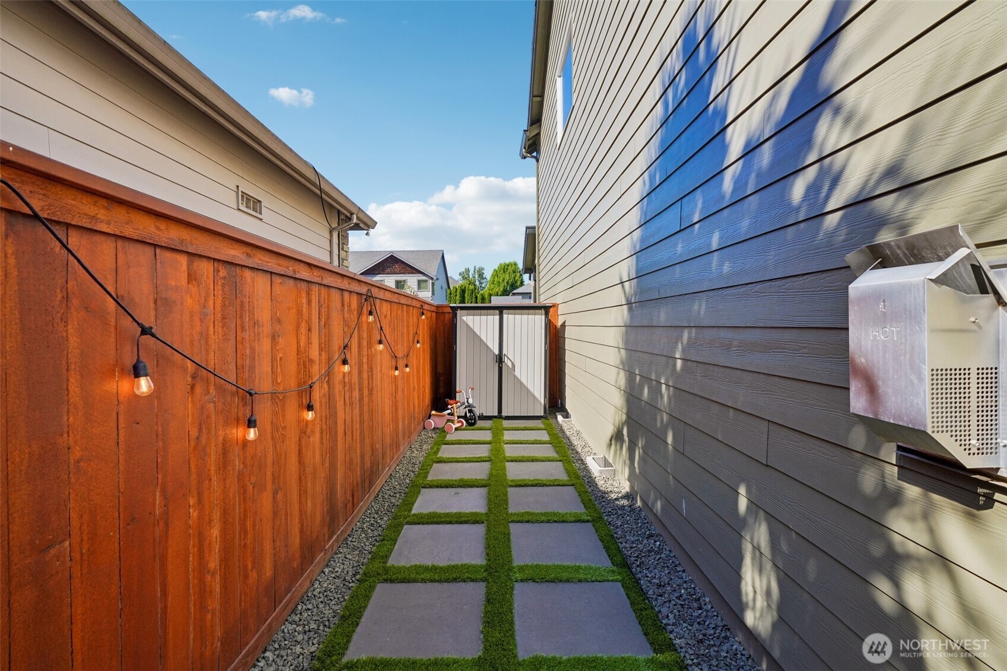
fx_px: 447
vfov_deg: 73.7
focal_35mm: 16
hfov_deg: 96.7
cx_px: 504
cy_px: 336
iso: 400
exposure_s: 1/320
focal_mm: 16
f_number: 8
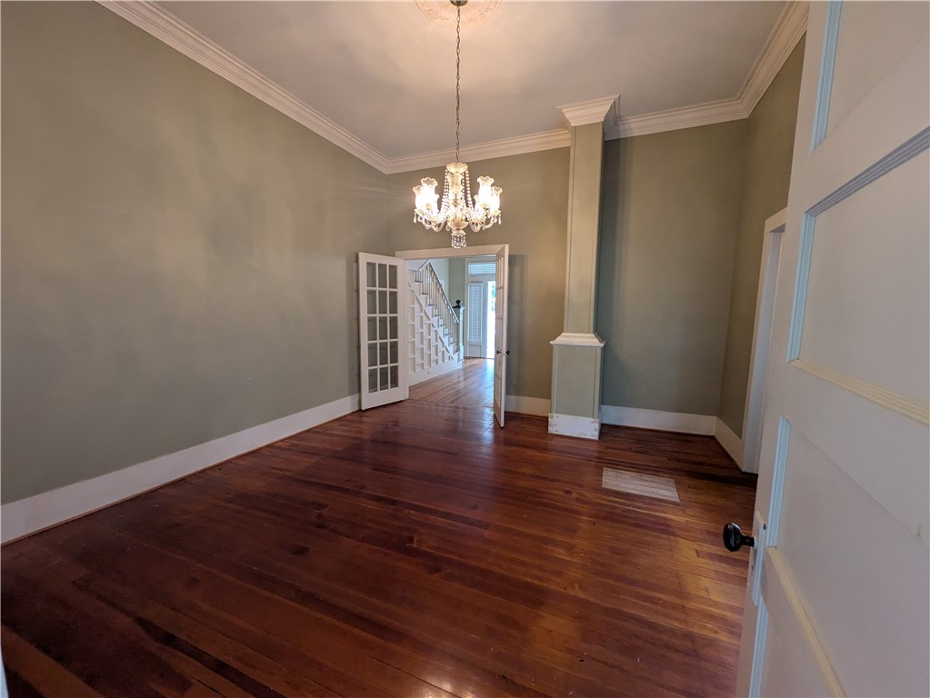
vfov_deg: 85.7
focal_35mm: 14
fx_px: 376
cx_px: 465
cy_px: 349
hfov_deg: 102.0
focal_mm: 1.83
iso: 116
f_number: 2.2
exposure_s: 1/30
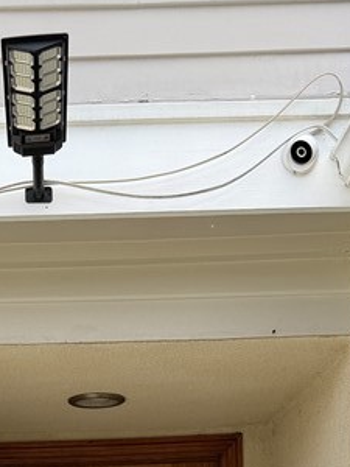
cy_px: 676
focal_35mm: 82
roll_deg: +2.2
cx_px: 86
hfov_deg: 17.9
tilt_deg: -2.3
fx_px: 1105
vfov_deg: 20.7
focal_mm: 6.76
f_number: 1.78
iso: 80
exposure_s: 1/2000
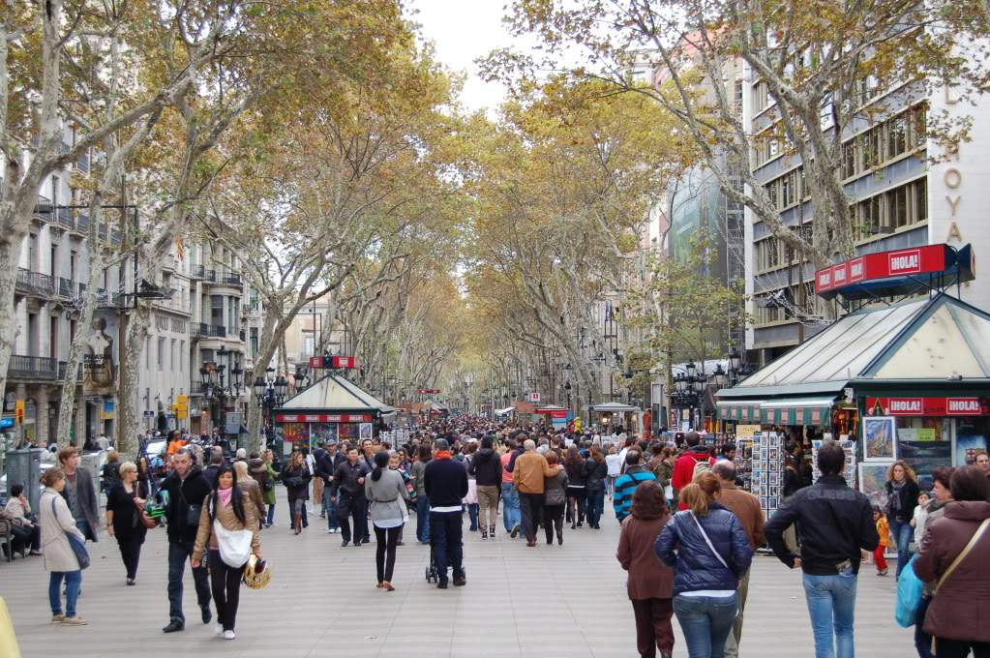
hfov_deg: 37.9
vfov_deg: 25.7
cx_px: 495
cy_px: 329
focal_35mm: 52
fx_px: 1442
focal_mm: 35
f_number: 5.6
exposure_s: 1/125
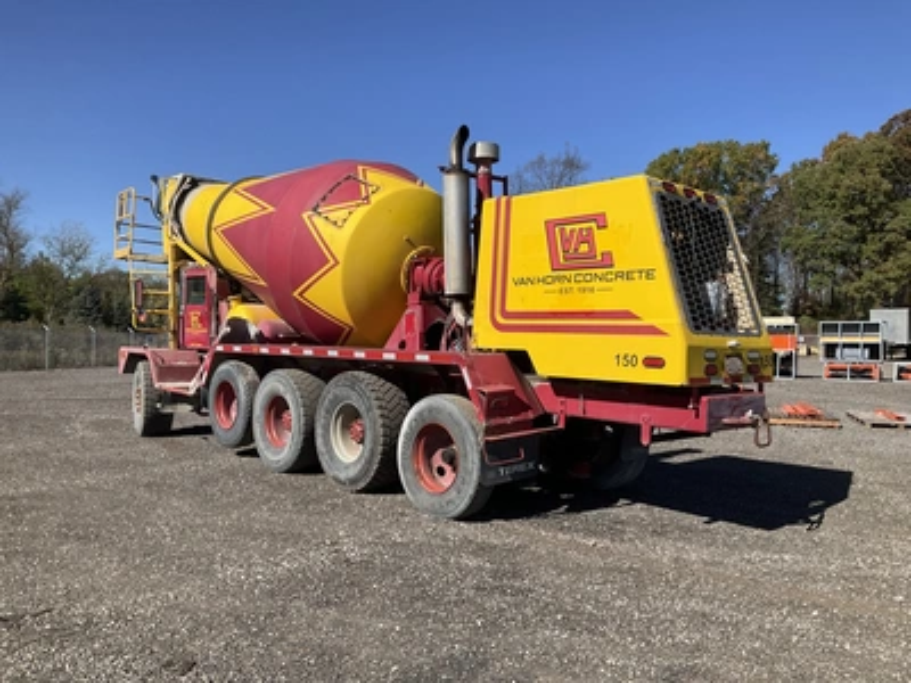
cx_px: 456
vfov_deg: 48.2
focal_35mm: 29
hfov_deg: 61.7
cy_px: 342
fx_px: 763
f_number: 1.8
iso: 25
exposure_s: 1/2141
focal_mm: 3
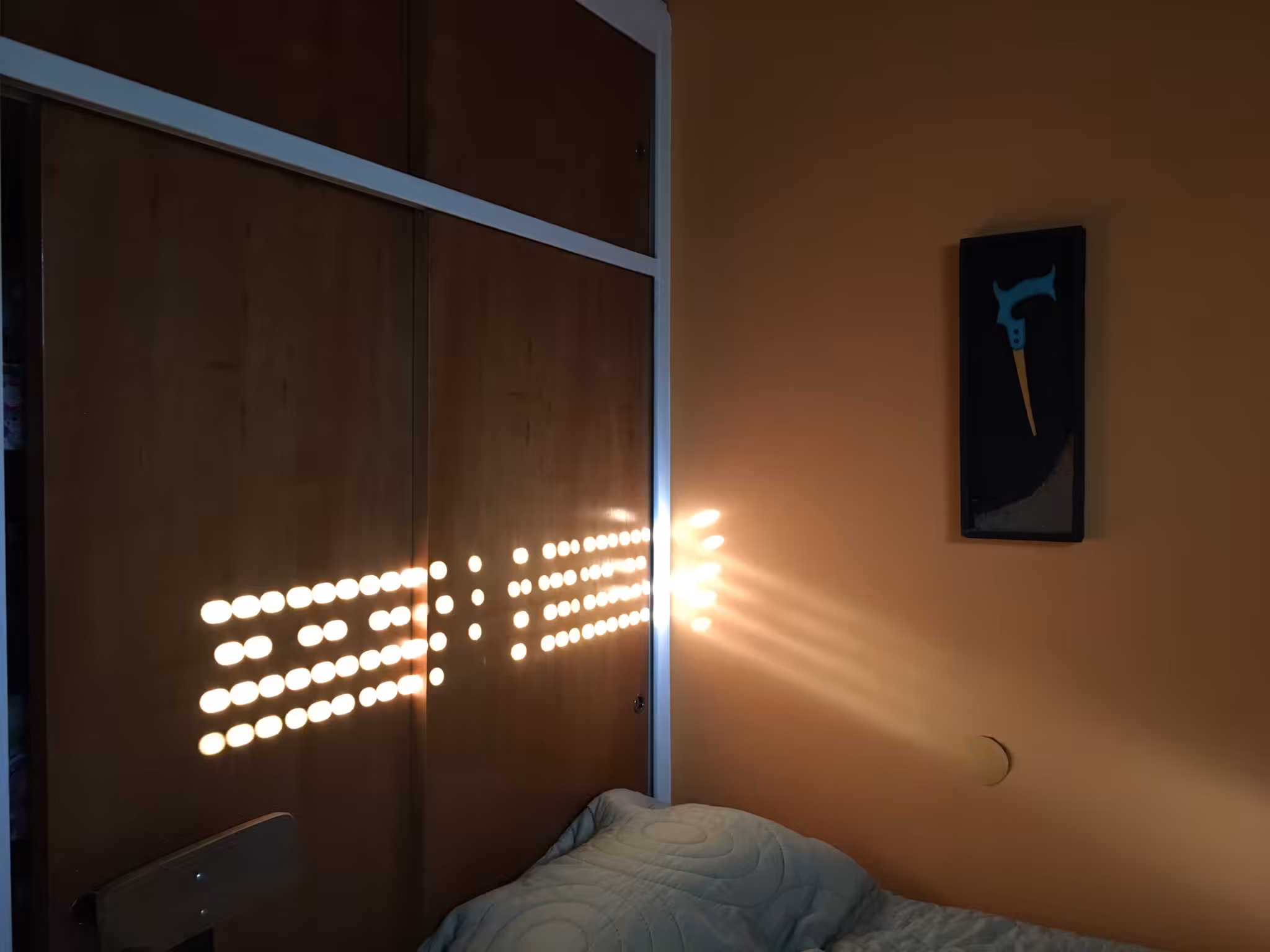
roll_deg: -0.3
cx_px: 635
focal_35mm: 29
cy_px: 476
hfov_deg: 61.7
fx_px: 1064
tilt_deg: -1.7
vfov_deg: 48.2
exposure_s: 1/17
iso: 400
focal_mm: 4.15
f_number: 2.2
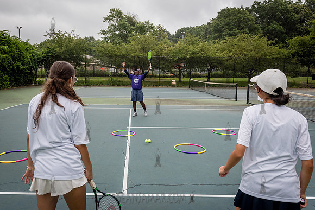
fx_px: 245
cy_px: 99
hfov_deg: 65.1
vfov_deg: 46.4
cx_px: 132
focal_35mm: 28
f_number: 5
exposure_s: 1/2500
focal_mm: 24
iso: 1000
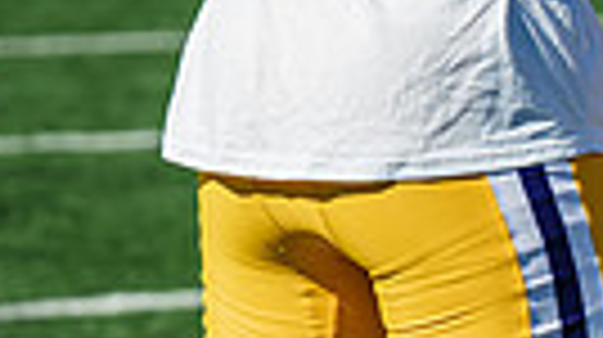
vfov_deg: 2.7
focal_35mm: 450
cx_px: 1026
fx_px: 7187
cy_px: -47
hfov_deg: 4.8
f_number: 3.5
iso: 100
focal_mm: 99
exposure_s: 1/1250
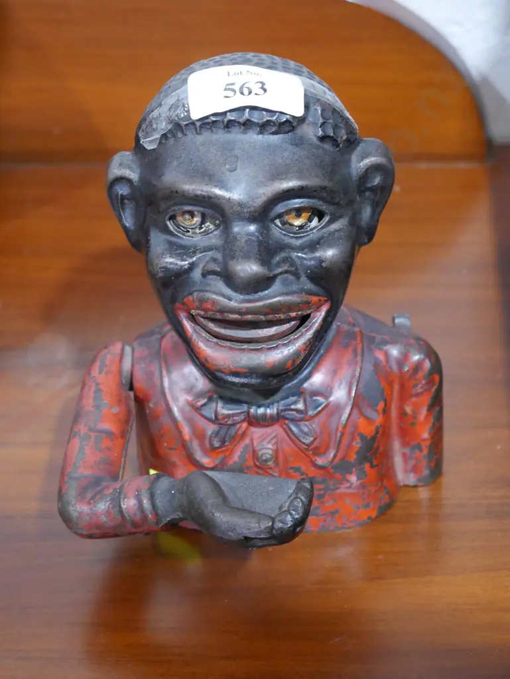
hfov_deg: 21.0
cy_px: 340
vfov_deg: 27.8
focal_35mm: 70
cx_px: 255
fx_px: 1374
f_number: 5.5
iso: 3200
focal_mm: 35
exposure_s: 1/80
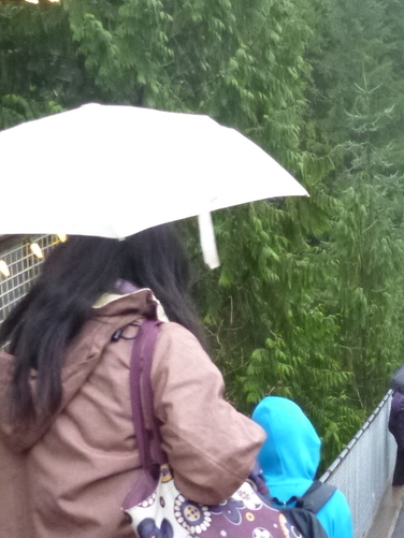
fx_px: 1042
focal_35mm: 67
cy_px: 309
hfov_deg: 21.4
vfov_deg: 28.9
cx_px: 364
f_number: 3.3
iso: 800
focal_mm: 4.9
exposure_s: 1/40
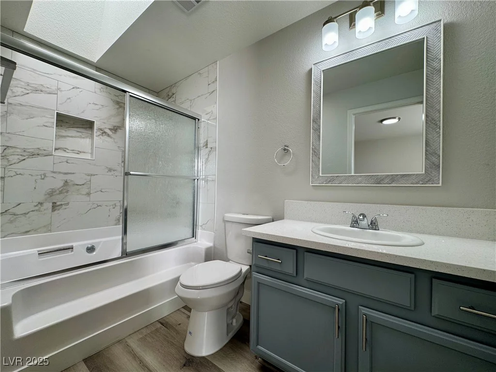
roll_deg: -1.6
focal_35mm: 14
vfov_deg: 85.7
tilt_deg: +0.6
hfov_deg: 102.1
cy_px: 186
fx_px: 201
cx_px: 248
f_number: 2.2
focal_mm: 2.22
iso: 64
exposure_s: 1/120
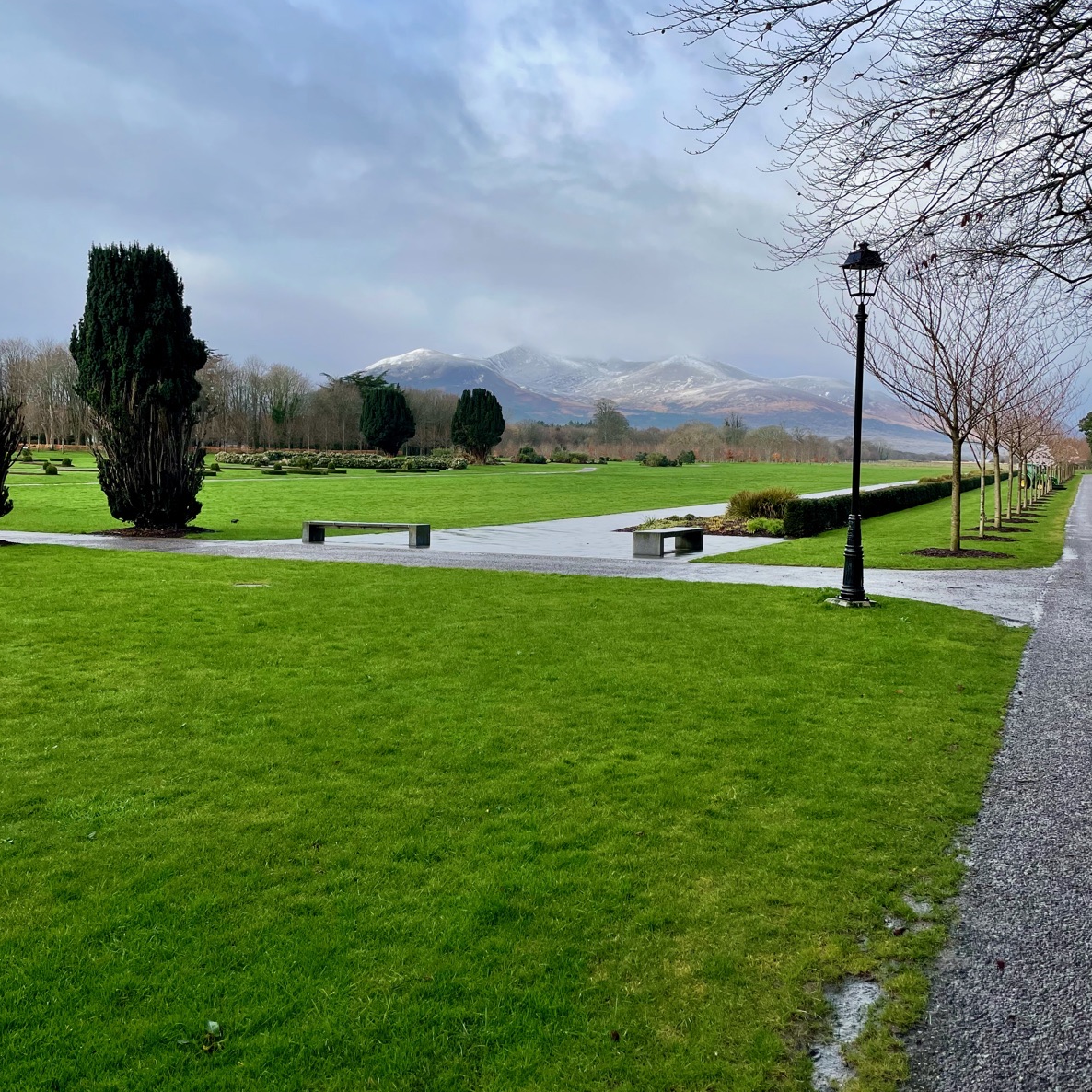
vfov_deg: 52.5
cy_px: 508
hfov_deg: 52.5
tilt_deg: -1.8
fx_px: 1106
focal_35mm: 31
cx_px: 545
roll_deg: -0.9
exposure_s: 1/1383
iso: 32
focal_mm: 4.2
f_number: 1.6
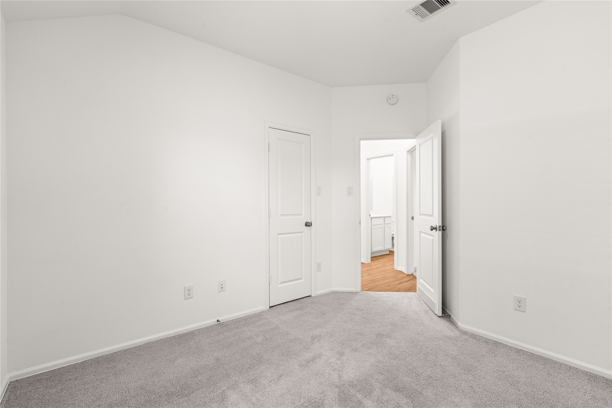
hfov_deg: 96.7
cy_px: 204
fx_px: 272
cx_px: 306
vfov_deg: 73.7
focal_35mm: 16
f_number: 9
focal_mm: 16
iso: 200
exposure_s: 1.3
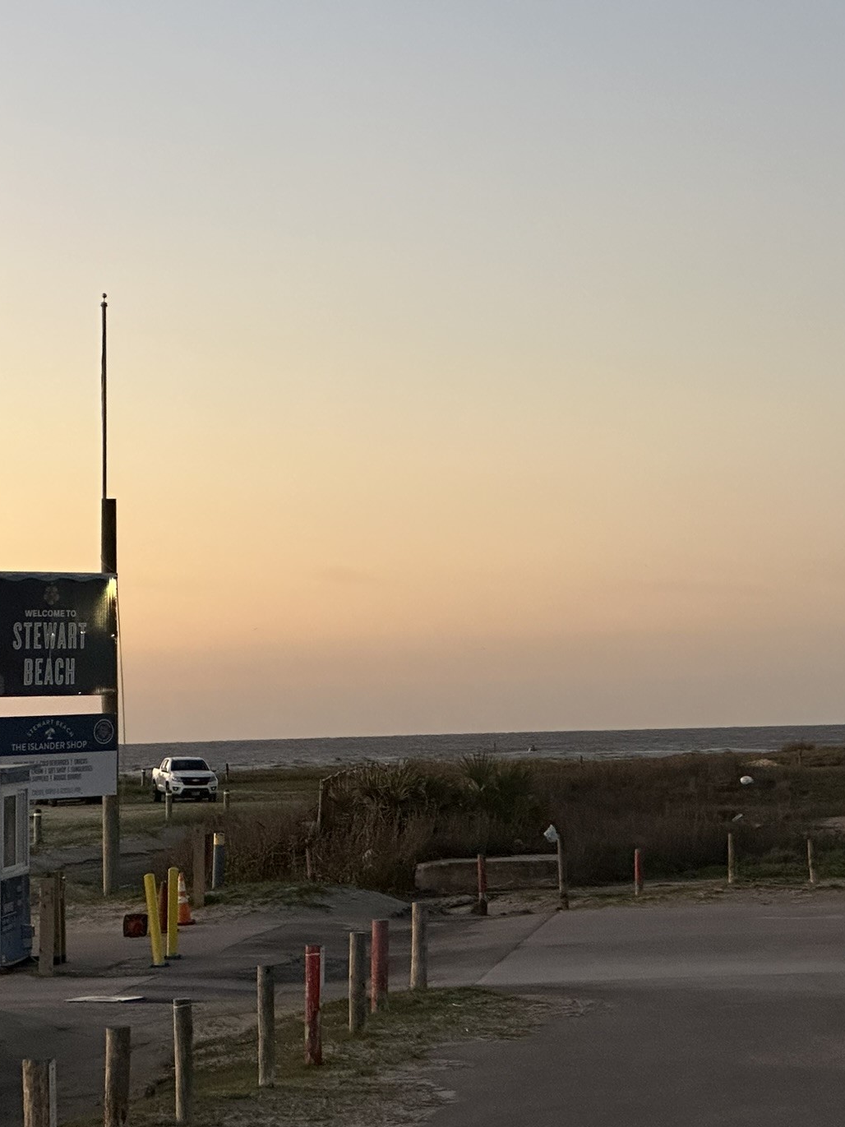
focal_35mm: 115
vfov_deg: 17.1
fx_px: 3744
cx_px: 829
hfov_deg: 12.7
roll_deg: +1.3
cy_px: 513
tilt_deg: +3.3
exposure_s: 1/60
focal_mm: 9
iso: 640
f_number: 2.8
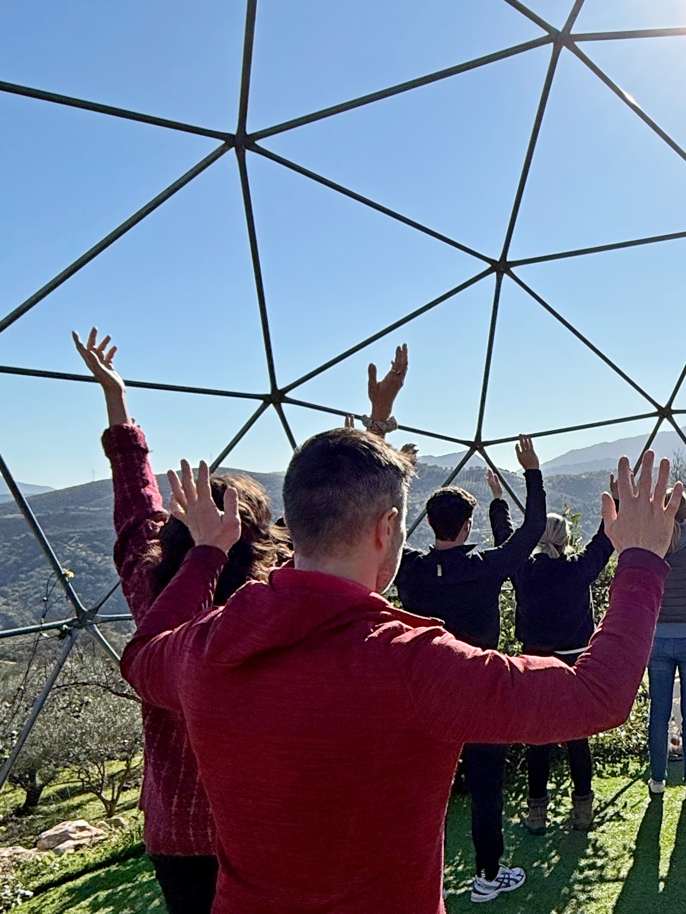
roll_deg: +0.2
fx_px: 925
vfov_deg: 52.2
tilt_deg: -3.3
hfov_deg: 34.6
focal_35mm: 35
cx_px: 771
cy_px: 555
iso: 50
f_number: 2.2
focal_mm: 2.22
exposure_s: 1/3460
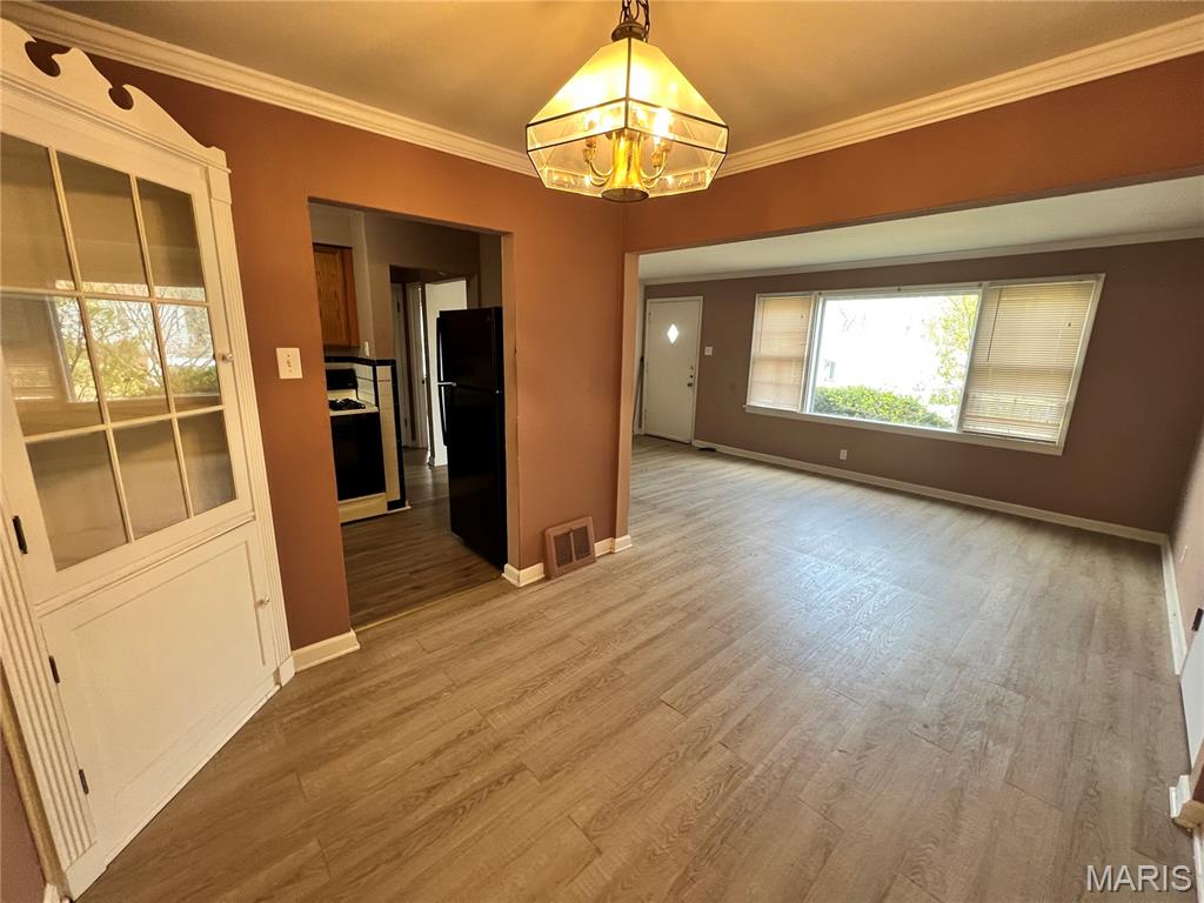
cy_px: 452
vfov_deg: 89.9
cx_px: 602
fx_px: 452
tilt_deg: -13.1
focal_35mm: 13
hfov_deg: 106.2
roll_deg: -1.4
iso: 200
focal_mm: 1.57
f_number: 1.8
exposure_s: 1/120
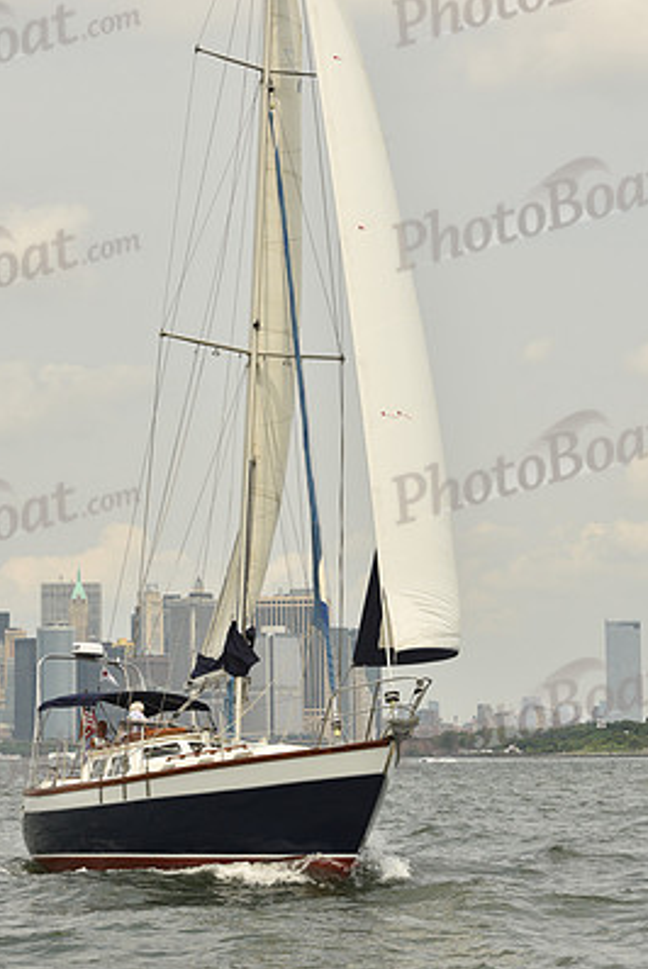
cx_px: 267
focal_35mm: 102
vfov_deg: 20.0
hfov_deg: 13.4
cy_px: 370
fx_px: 2749
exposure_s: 1/640
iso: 250
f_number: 11
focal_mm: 70
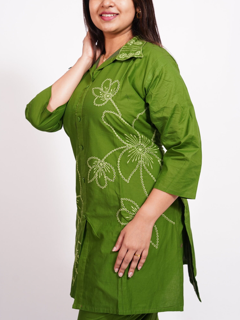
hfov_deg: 23.0
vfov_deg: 30.3
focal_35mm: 64
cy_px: 135
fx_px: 589
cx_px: 118
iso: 640
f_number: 5
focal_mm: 51.6
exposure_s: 1/50
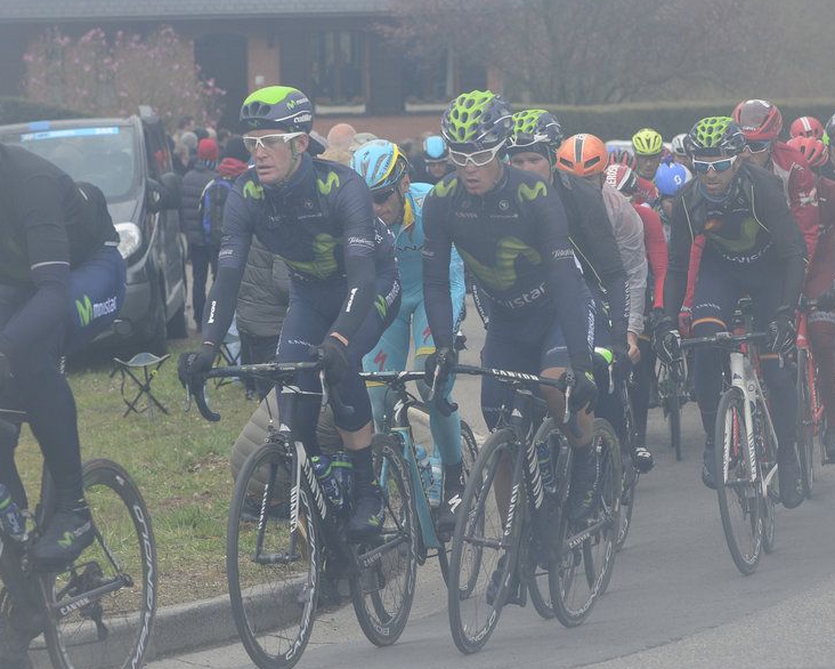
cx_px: 467
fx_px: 4178
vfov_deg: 9.1
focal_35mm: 169
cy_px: 352
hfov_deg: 11.4
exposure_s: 1/500
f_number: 7.1
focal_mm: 110
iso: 400
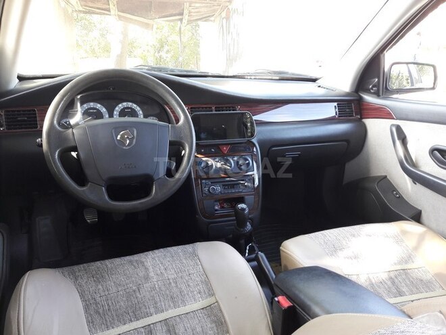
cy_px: 168
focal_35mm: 28
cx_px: 223
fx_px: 361
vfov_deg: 49.7
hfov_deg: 63.4
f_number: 1.9
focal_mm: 3.7
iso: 64
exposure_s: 1/33
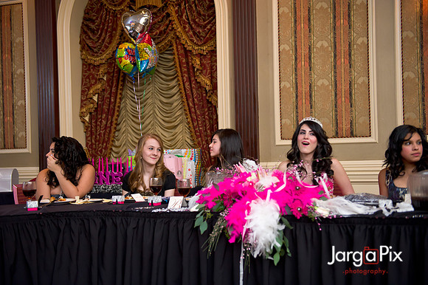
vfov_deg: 29.8
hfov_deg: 43.6
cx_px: 214
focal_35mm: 45
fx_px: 535
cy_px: 142
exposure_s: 1/125
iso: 1600
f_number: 3.2
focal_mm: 45
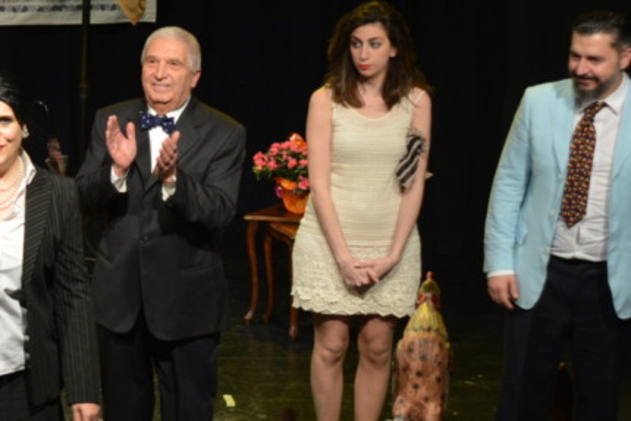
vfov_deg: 10.2
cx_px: -195
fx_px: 2349
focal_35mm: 134
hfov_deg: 14.6
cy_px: 180
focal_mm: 45
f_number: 4.5
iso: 800
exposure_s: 1/100
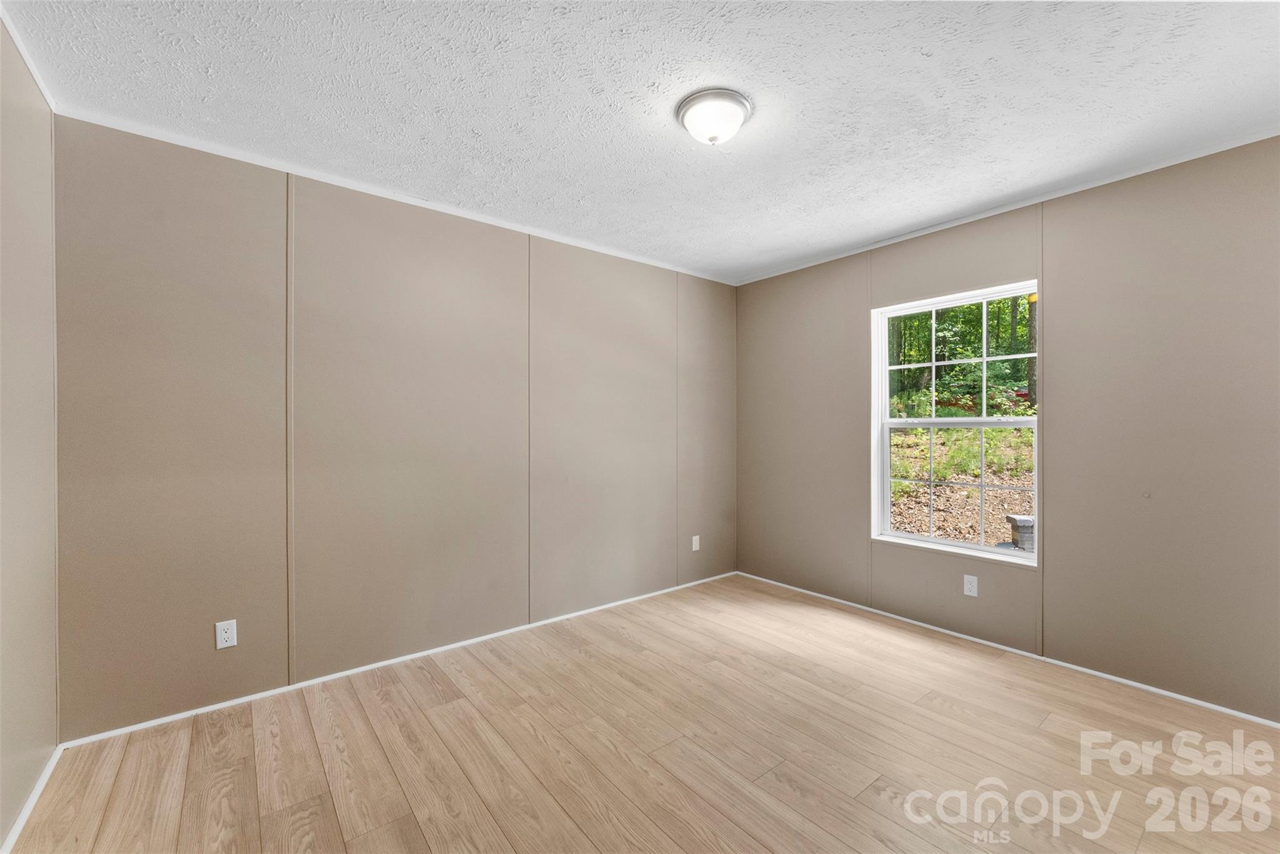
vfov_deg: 81.3
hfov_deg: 104.2
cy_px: 427
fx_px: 498
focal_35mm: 14
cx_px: 640
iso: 2000
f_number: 9
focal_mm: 14
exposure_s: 1/25
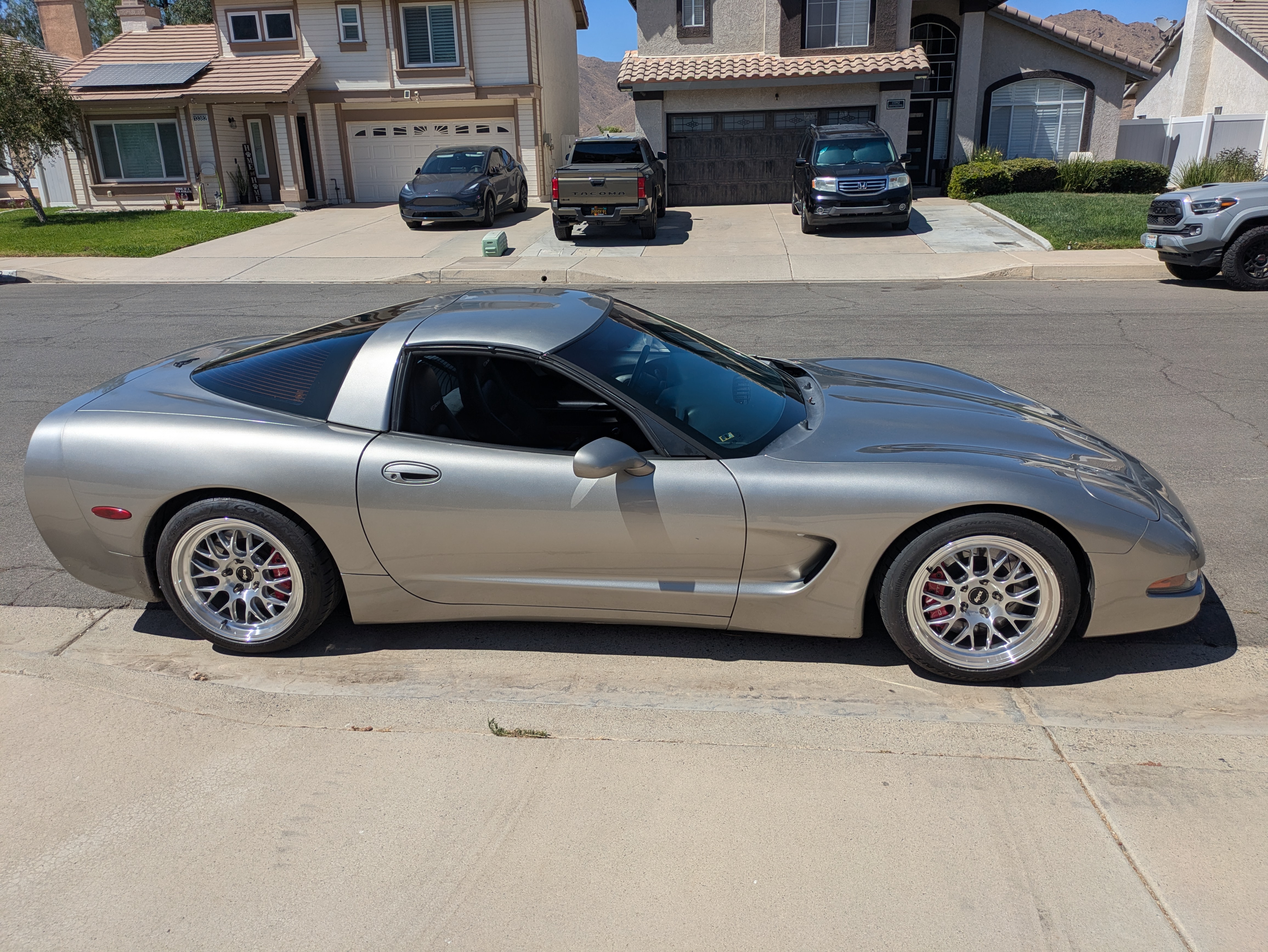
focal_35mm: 25
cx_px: 634
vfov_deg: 54.9
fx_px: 916
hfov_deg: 69.4
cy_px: 476
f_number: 1.89
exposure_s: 1/5076
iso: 50
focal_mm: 5.43
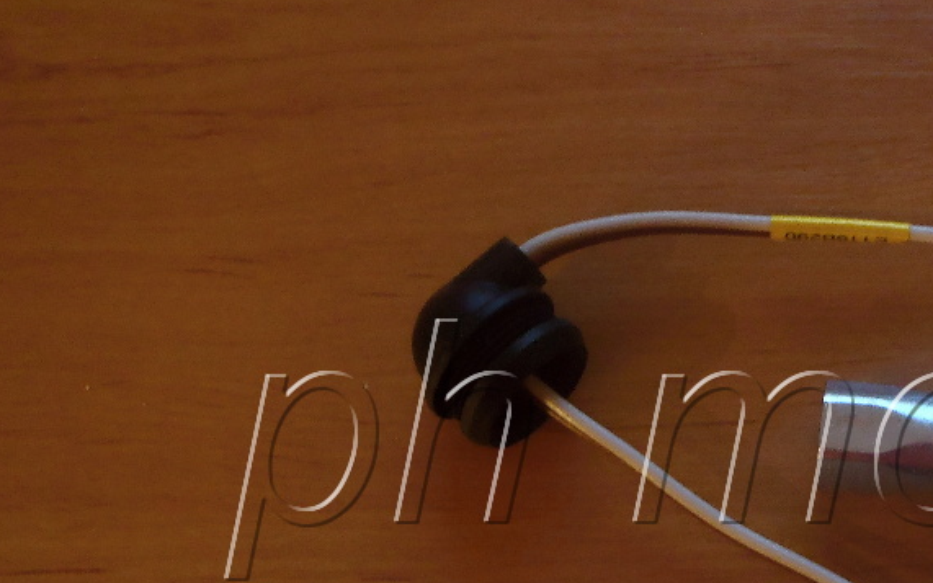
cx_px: 797
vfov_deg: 24.7
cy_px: 418
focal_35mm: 52
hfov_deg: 36.9
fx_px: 1322
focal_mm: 5
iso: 200
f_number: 3.5
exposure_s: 1/4
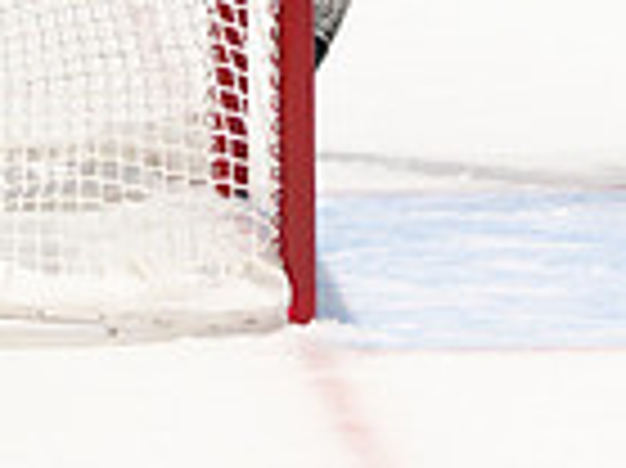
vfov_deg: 4.4
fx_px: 5999
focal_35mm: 332
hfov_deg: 5.9
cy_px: -317
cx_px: 757
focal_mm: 70
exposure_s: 1/1000
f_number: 2.8
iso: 2000
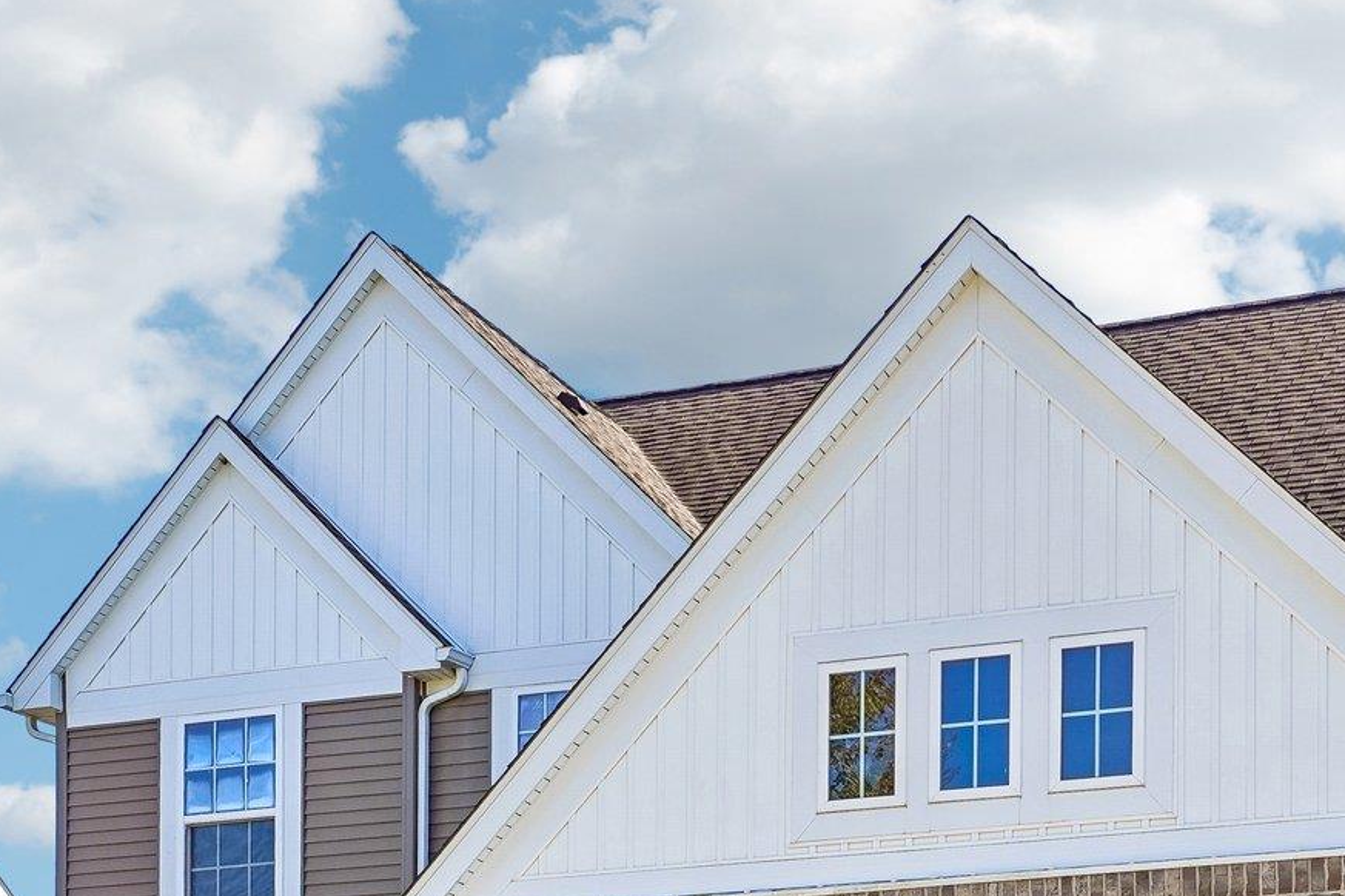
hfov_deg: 29.7
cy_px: 1021
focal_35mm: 68
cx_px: 704
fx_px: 2540
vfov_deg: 19.1
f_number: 8
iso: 250
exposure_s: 1/400
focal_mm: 29
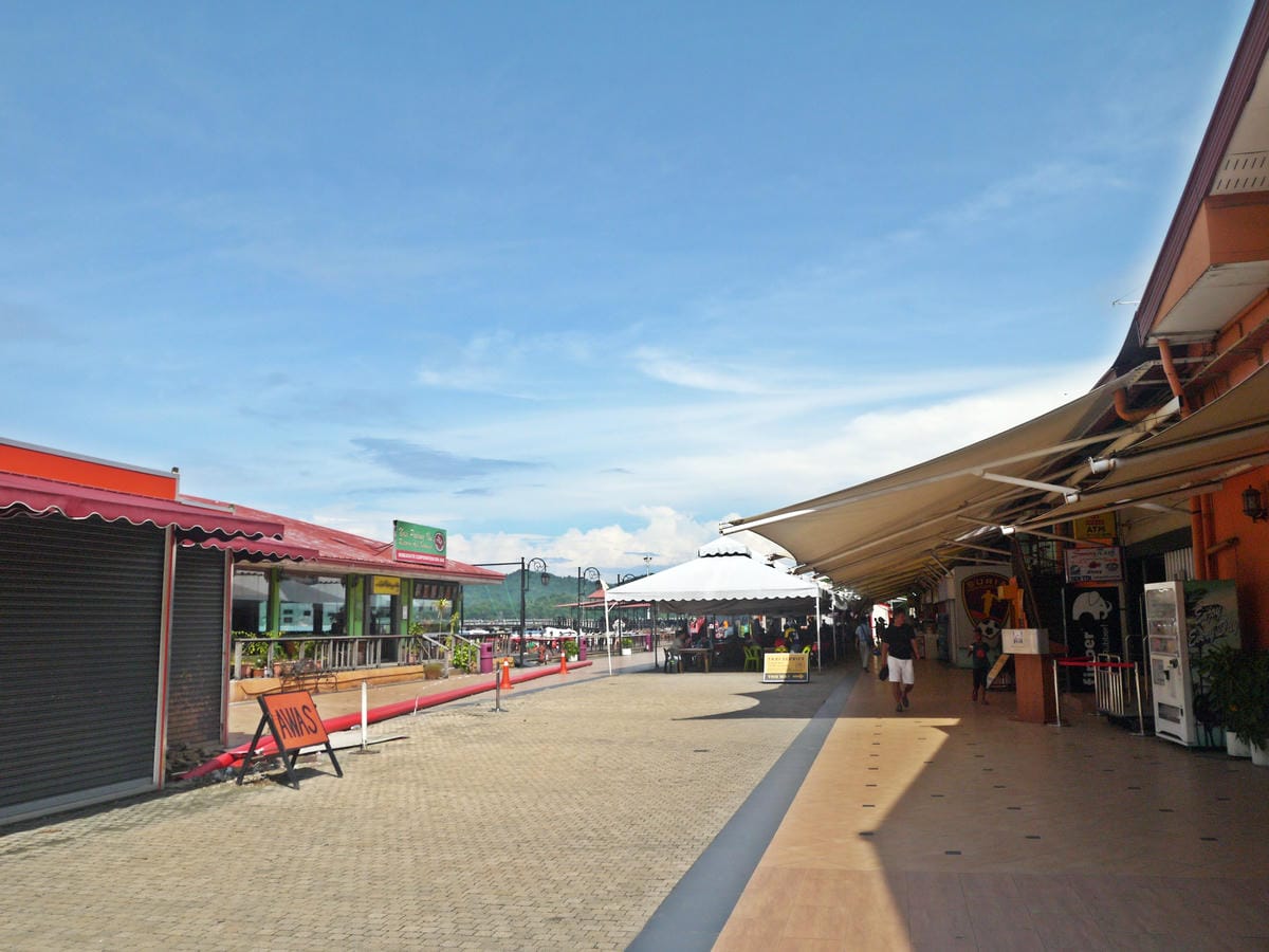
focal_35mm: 28
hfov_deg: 63.4
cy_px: 476
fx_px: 1026
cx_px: 634
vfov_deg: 49.7
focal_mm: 14
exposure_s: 1/800
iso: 160
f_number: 9
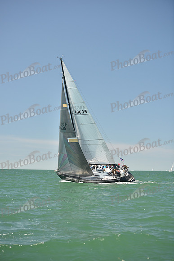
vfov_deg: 28.8
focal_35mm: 70
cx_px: 87
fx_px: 507
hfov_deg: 19.5
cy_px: 130
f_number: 3.2
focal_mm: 70
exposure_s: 1/800
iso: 250
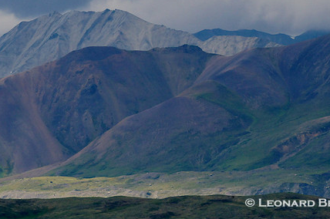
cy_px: 72
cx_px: 172
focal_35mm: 610
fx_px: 5583
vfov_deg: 2.2
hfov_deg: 3.4
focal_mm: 300
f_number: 20
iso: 1600
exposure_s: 1/500
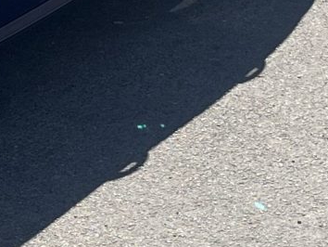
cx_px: -236
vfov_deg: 7.7
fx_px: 1783
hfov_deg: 10.0
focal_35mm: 188
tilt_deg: -13.2
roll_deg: +0.0
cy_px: -143
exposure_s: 1/2137
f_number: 1.6
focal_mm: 5.1
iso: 50
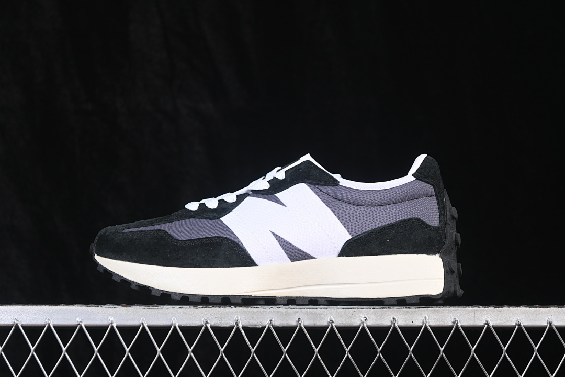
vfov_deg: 18.2
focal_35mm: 75
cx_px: 282
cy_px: 188
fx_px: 1177
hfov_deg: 27.0
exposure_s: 1/60
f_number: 6.3
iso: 160
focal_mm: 50
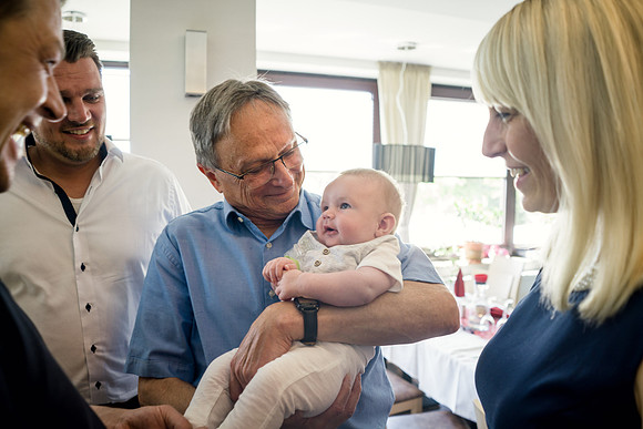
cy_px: 214
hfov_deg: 65.5
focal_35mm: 28
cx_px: 322
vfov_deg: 46.4
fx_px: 500
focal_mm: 28
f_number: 3.5
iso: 640
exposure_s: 1/80
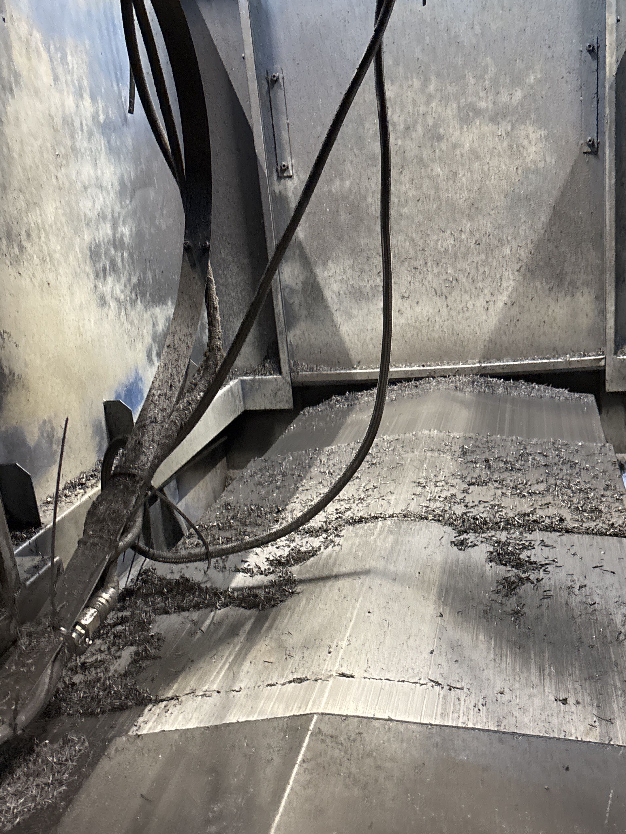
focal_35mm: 41
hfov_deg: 35.0
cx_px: 390
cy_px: 560
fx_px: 989
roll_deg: +3.9
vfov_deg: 45.0
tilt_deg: -19.3
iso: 500
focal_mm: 5.96
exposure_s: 1/33
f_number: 1.6
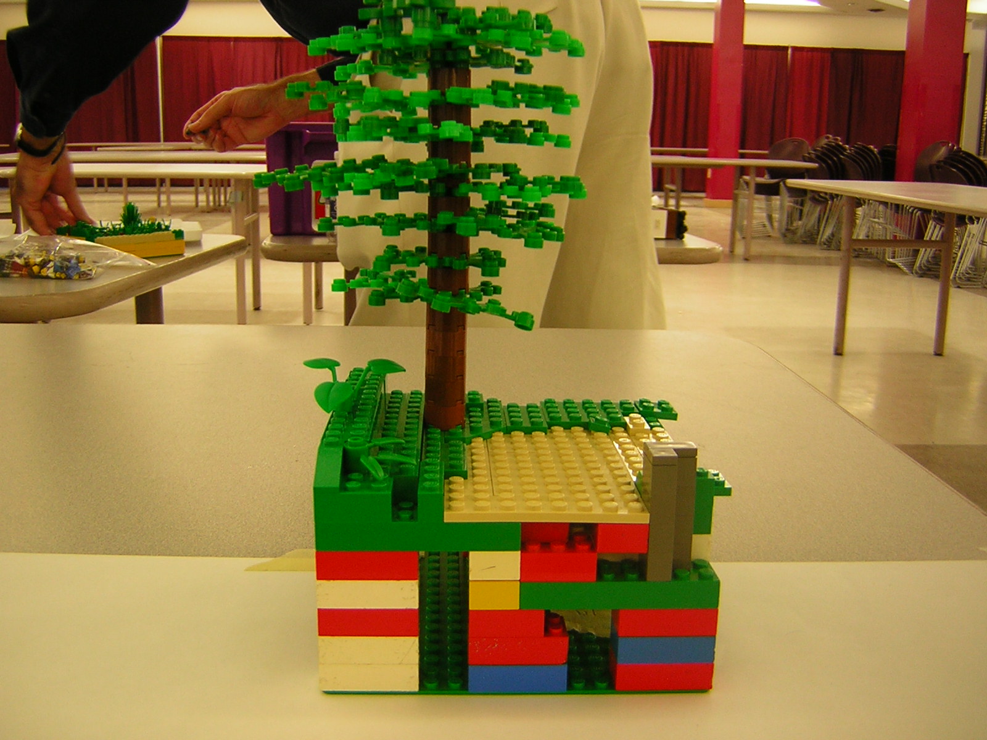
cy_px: 370
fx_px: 1026
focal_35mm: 36
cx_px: 494
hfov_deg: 51.4
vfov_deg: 39.7
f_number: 2.6
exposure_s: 1/5.7
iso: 50
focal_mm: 4.7
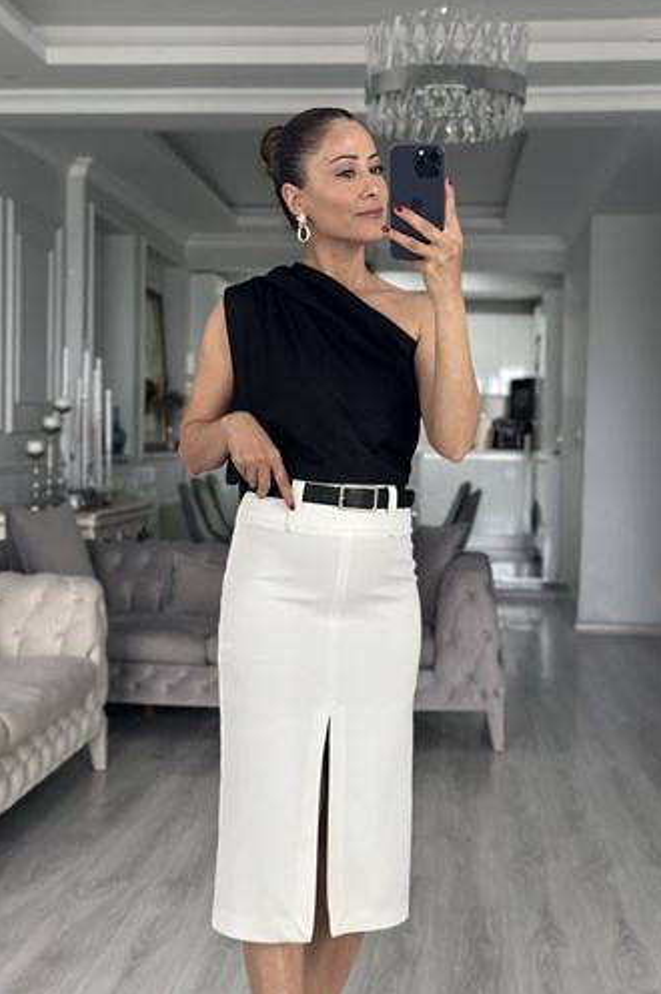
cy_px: 499
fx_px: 1406
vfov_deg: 38.9
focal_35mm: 51
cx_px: 312
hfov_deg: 26.4
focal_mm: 6.86
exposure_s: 1/60
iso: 160
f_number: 1.78
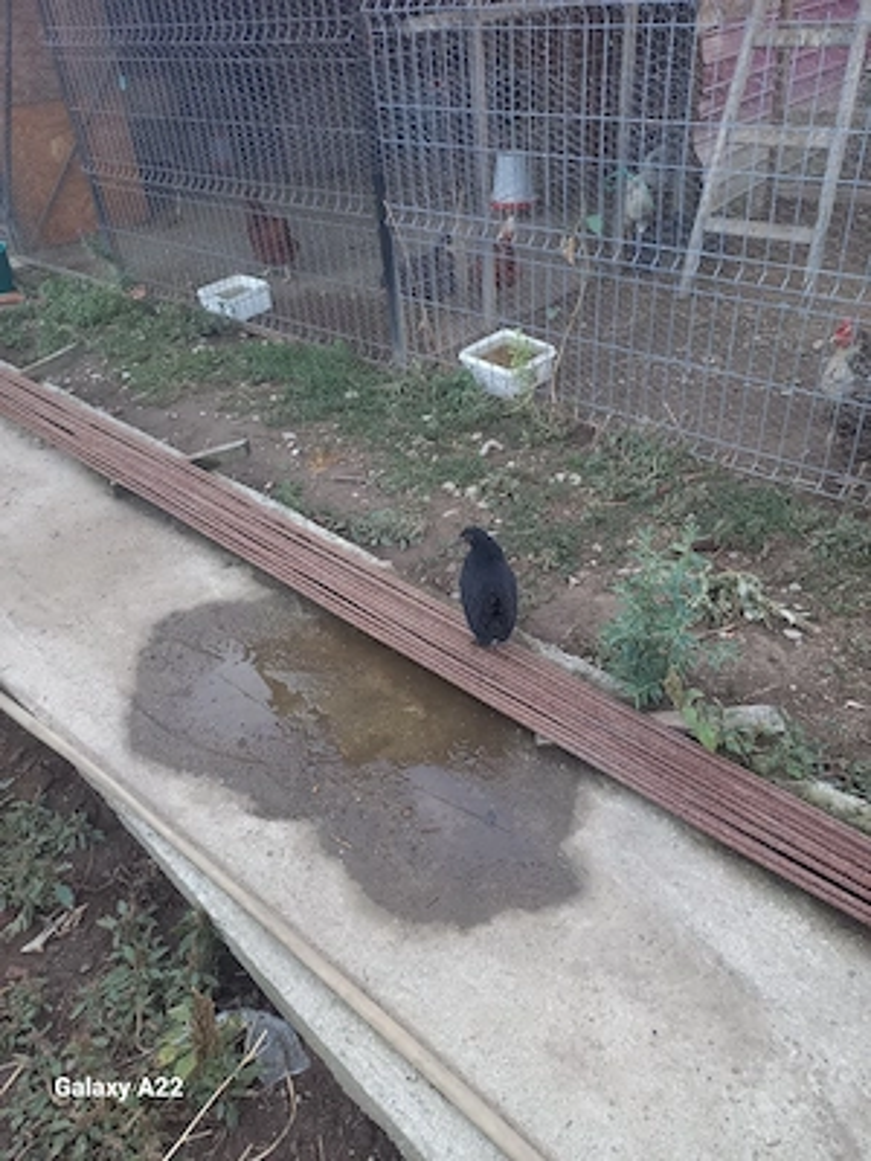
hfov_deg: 54.9
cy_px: 580
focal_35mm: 25
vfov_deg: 69.4
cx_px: 436
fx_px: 839
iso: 250
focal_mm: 4.65
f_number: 1.8
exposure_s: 1/33
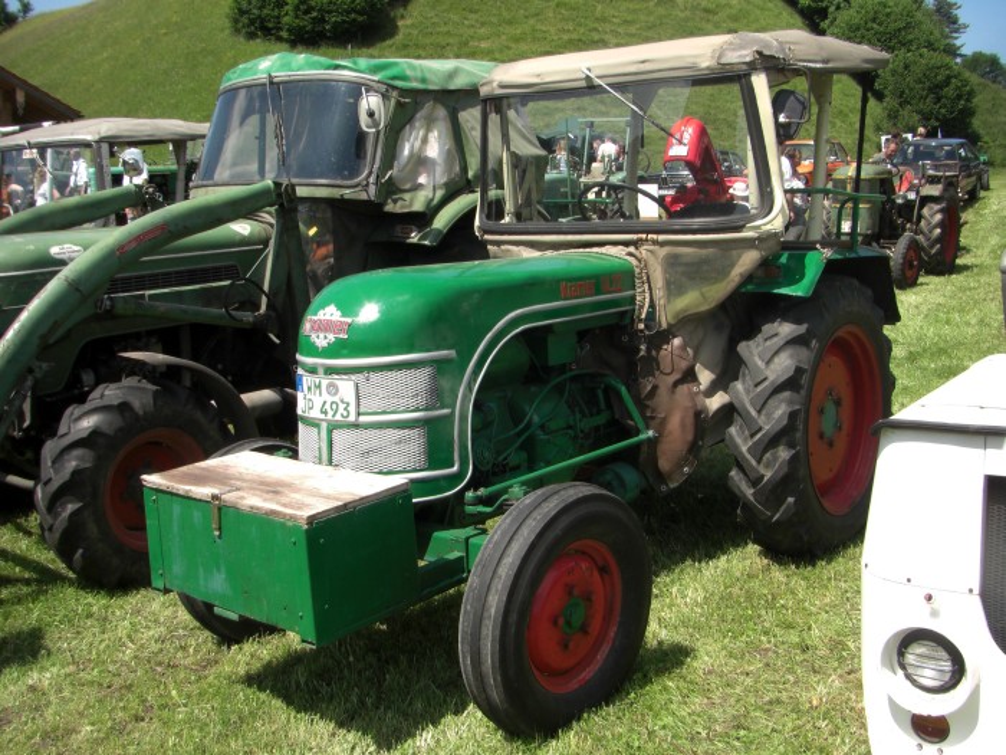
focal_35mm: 38
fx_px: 1104
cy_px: 378
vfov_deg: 37.7
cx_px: 503
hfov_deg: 49.0
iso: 64
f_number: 4.6
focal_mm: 6.3
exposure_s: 1/250
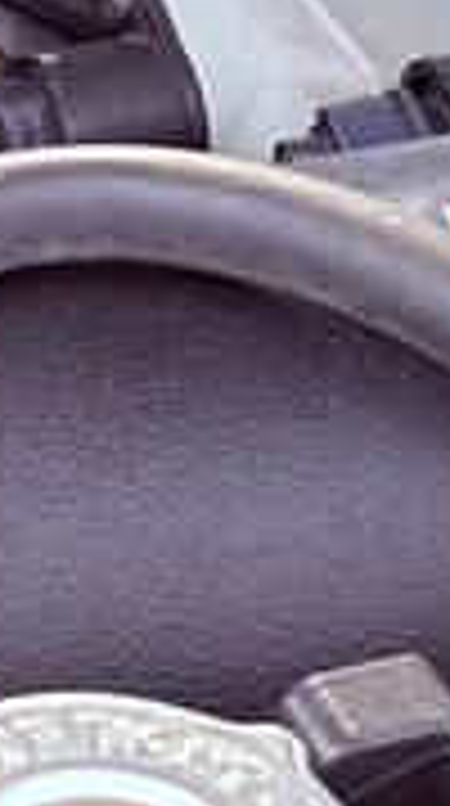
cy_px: -234
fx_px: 4329
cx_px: -500
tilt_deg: -36.4
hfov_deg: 5.8
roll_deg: -2.9
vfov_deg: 10.4
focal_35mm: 203
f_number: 1.6
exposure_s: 1/223
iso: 50
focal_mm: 5.96
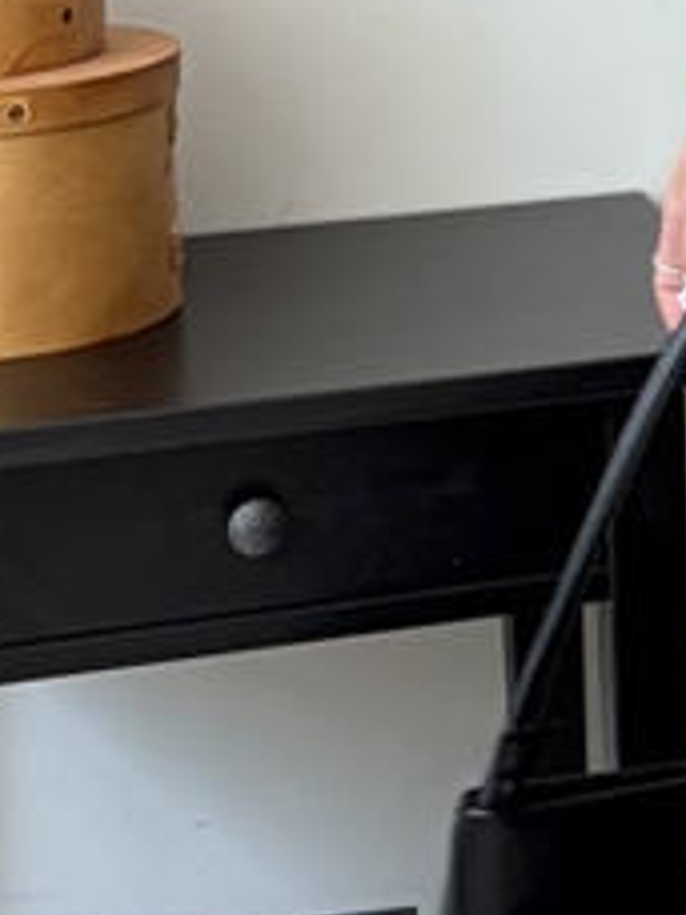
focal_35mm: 114
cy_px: 474
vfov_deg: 17.3
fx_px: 3012
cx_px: 1476
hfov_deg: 11.4
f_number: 1.6
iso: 64
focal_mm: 5.96
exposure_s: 1/122
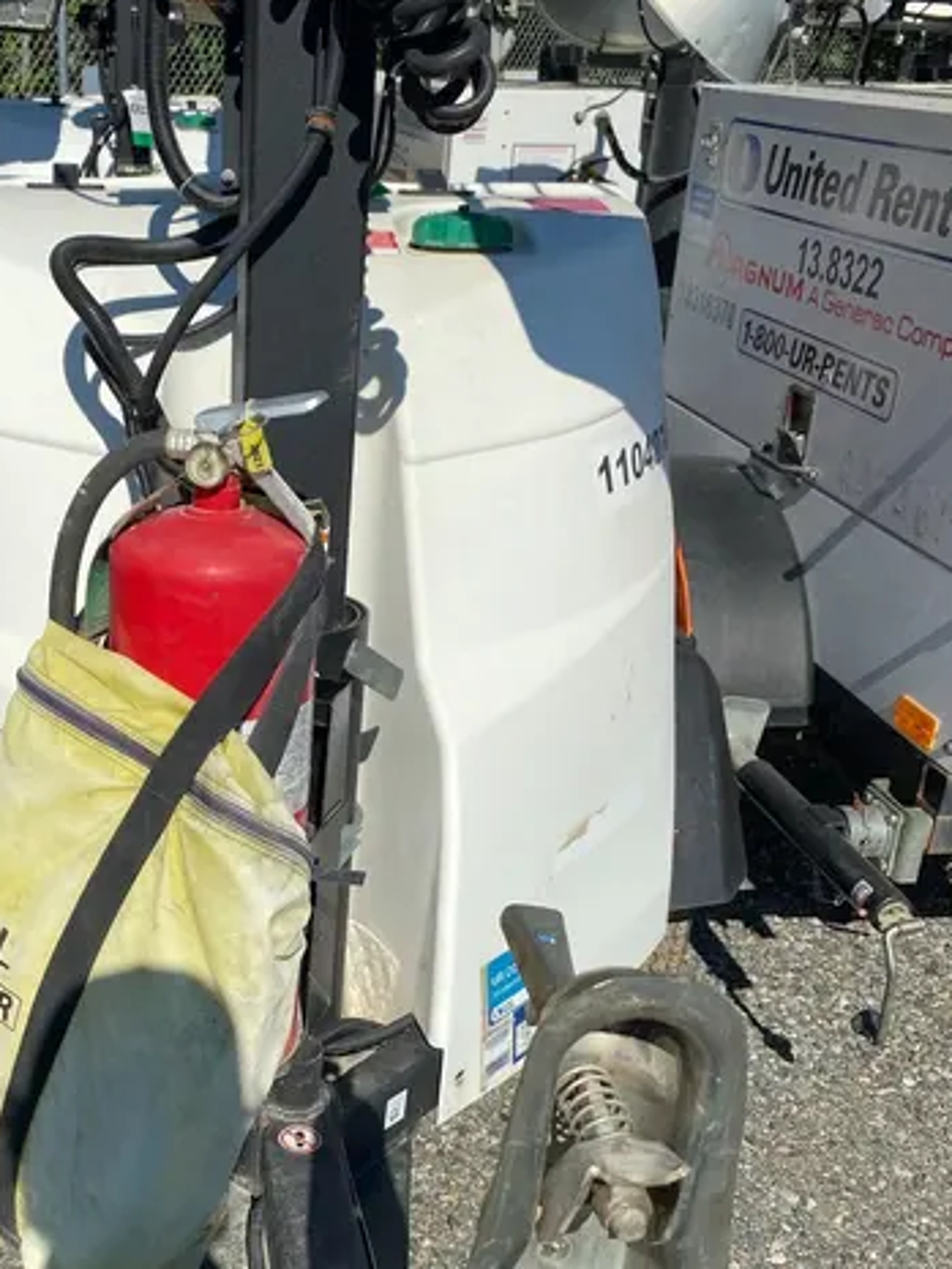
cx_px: 226
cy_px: 872
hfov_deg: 34.3
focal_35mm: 41
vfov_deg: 44.9
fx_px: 1503
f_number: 1.8
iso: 32
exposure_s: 1/5236
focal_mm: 4.25
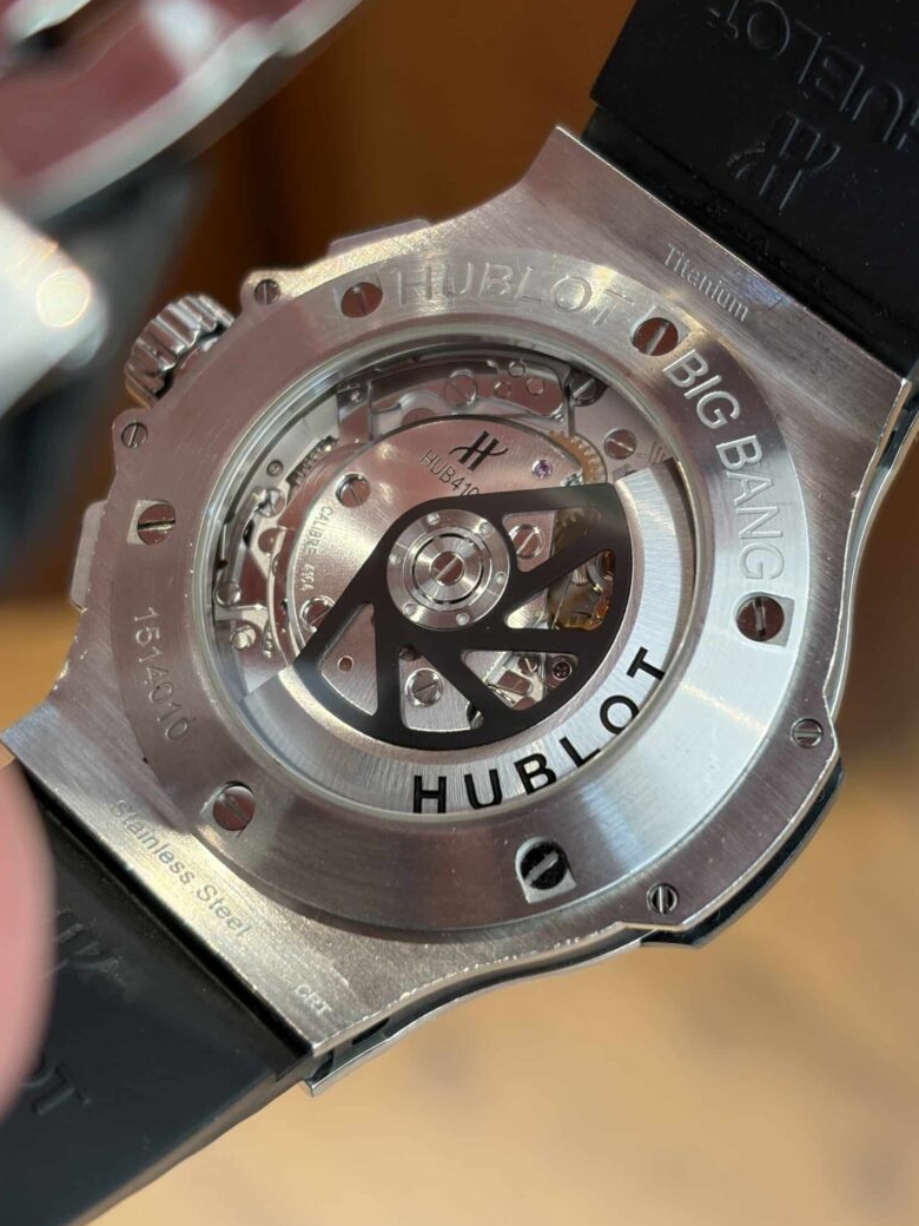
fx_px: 2124
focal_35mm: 60
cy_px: 567
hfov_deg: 24.4
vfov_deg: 32.2
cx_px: 477
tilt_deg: -56.8
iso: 50
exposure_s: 1/97
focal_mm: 5.96
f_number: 1.6
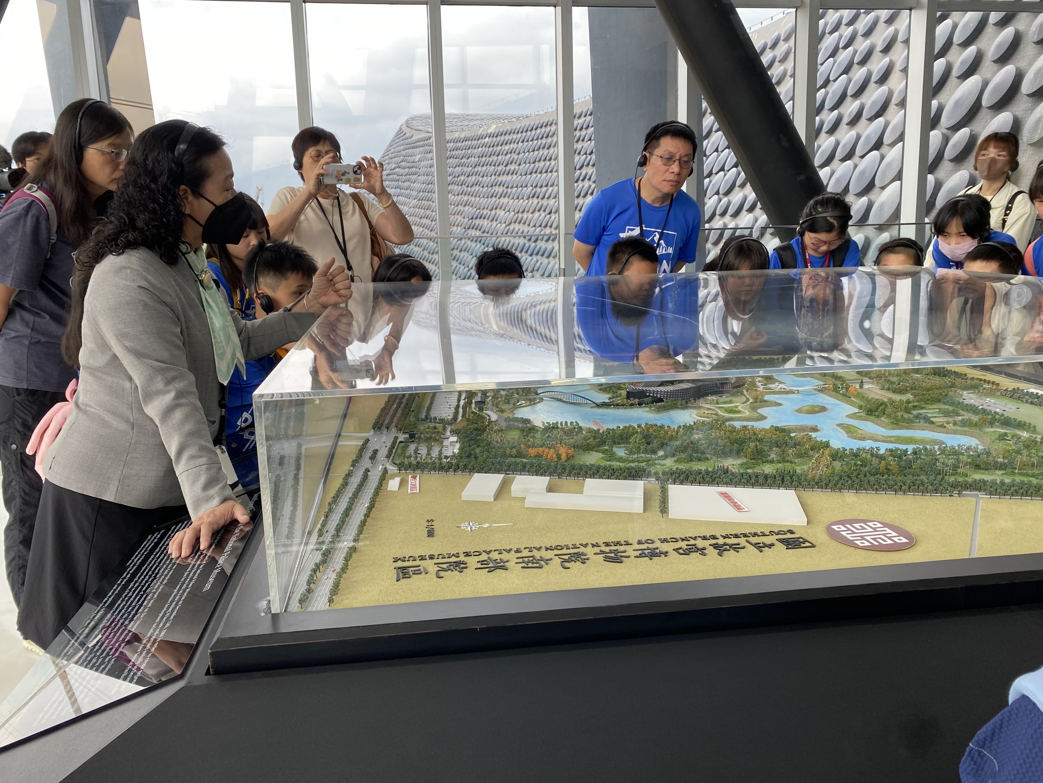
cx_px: 522
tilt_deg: -13.2
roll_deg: +1.4
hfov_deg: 67.3
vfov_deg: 53.1
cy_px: 392
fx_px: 783
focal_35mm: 26
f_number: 1.8
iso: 50
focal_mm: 4.25
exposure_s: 1/121
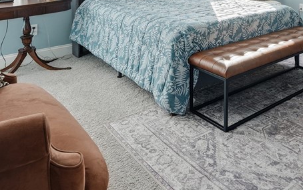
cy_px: -44
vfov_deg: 28.2
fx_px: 322
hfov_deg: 47.5
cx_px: 244
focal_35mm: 39
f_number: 9
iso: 320
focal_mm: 16
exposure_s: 1/800
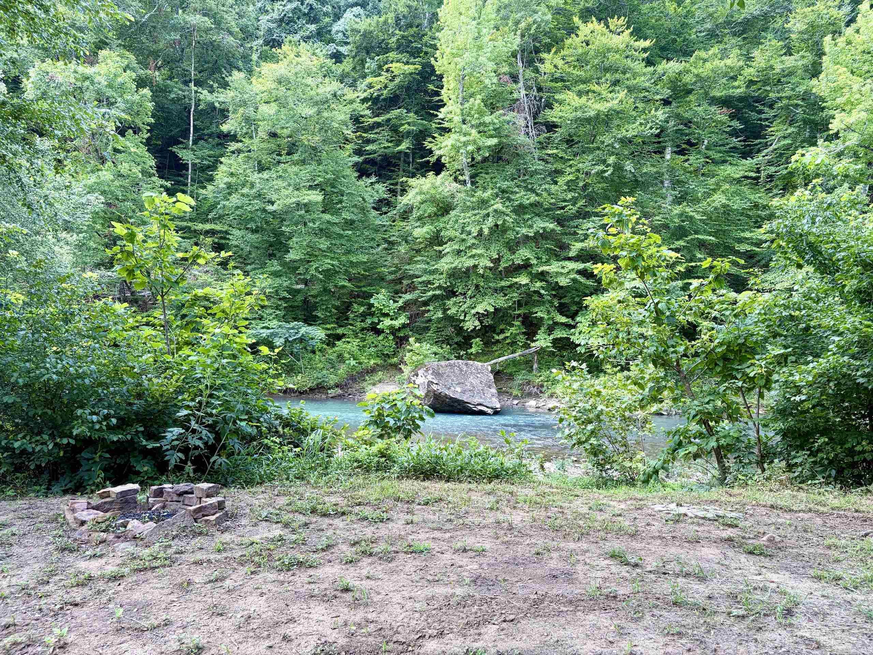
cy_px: 328
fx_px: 656
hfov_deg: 67.3
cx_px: 436
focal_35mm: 26
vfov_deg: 53.1
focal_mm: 5.96
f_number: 1.6
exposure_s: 1/121
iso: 40
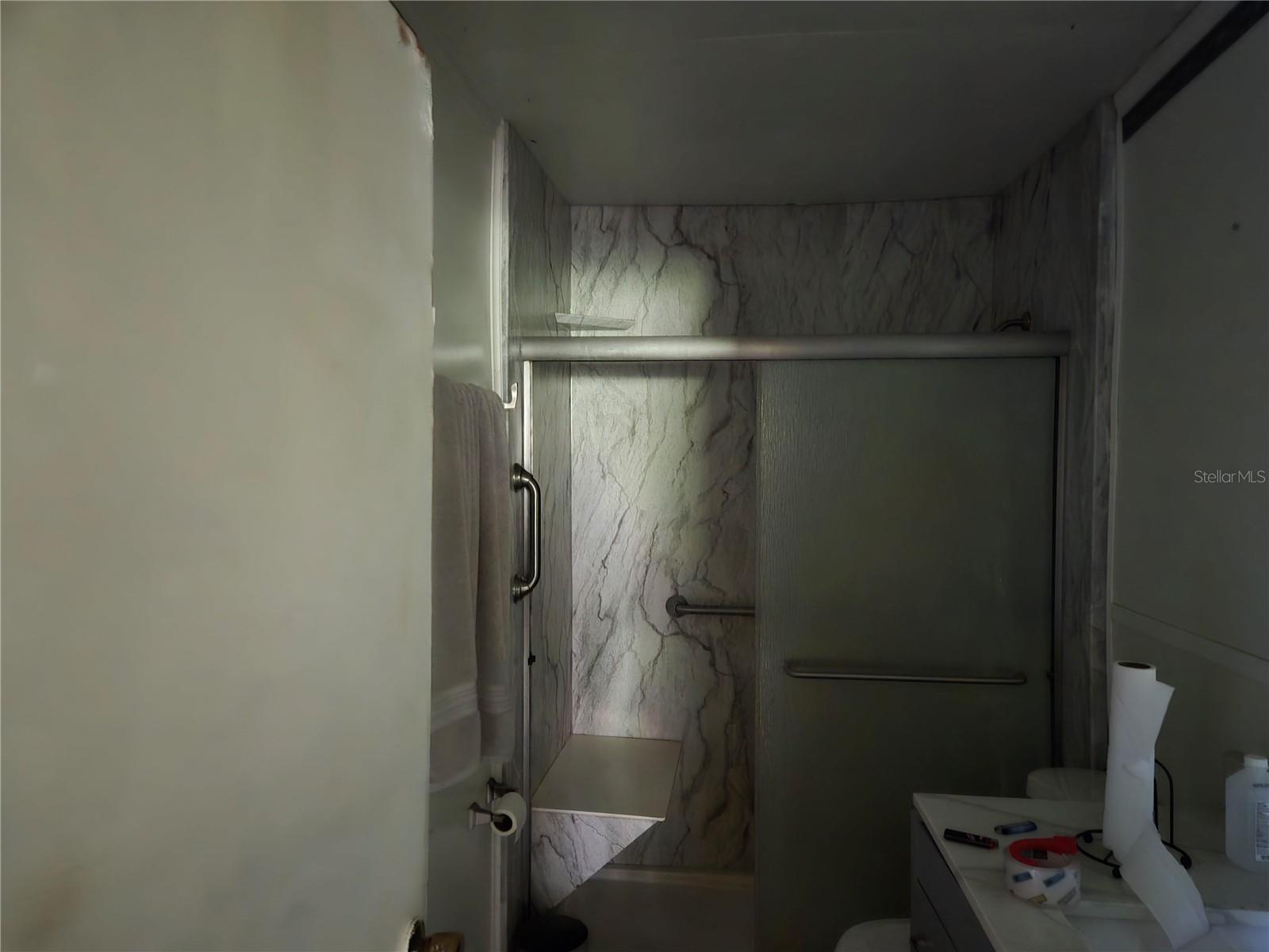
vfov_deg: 58.9
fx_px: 843
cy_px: 476
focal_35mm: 23
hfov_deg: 73.9
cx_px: 634
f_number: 1.8
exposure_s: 1/17.2
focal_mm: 5.4
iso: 2500
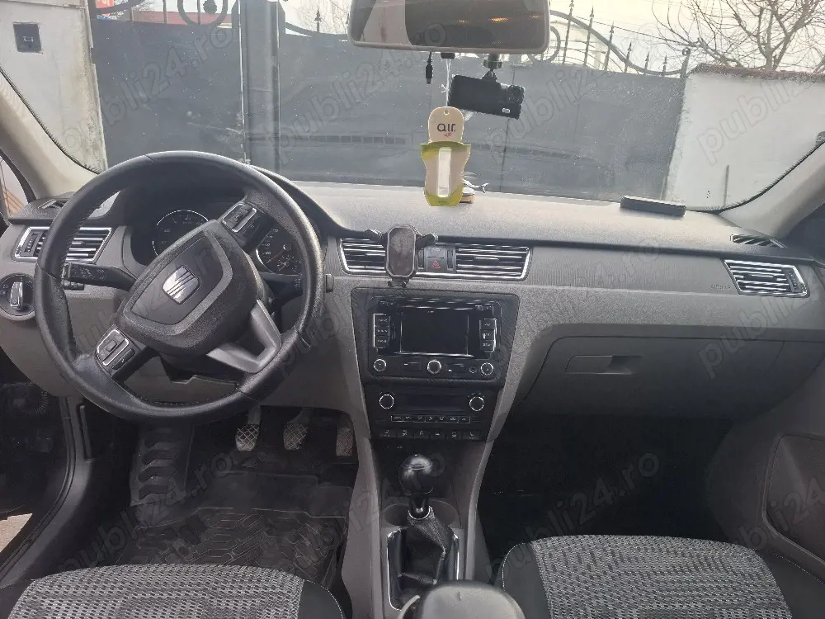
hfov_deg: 73.9
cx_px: 412
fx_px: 548
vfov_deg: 58.9
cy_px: 310
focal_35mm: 23
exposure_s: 1/108
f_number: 1.8
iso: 50
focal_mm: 5.54
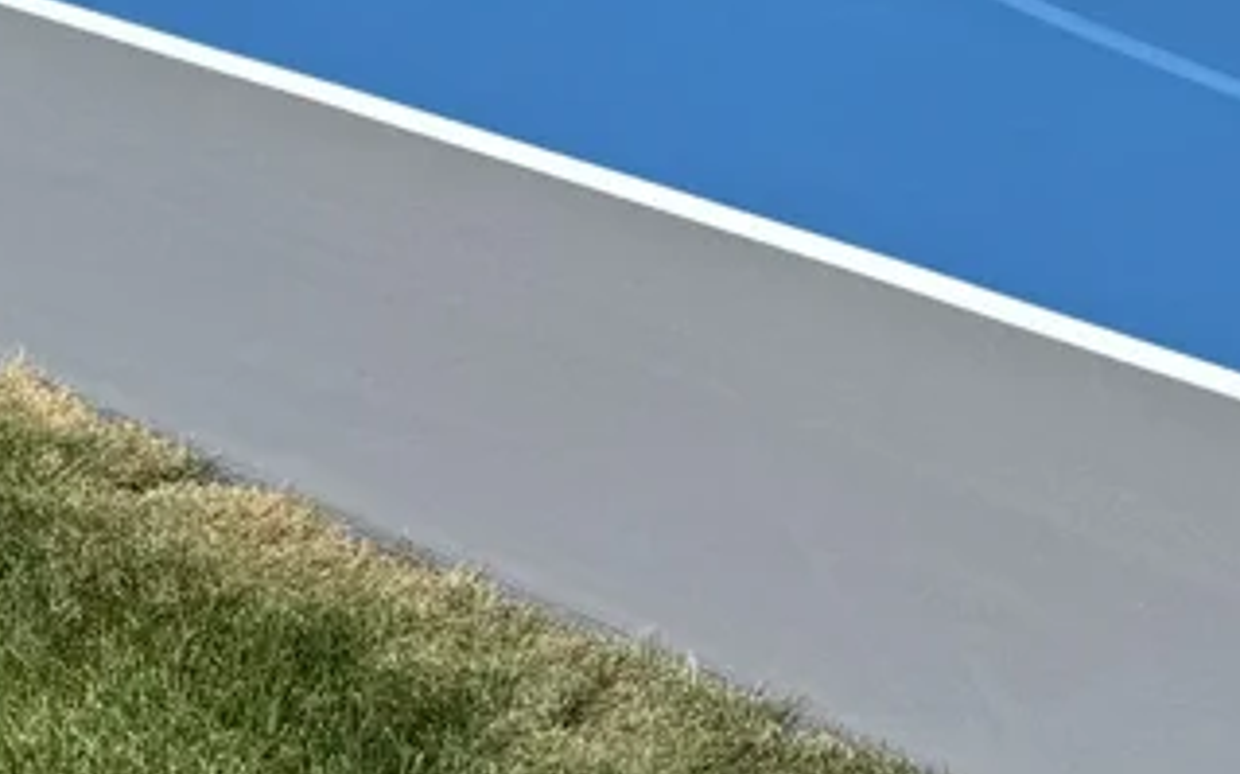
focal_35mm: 115
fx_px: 3884
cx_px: 1372
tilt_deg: -5.2
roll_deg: -3.0
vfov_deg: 10.9
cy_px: -440
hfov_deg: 17.5
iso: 80
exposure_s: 1/7937
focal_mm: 6.76
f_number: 1.78
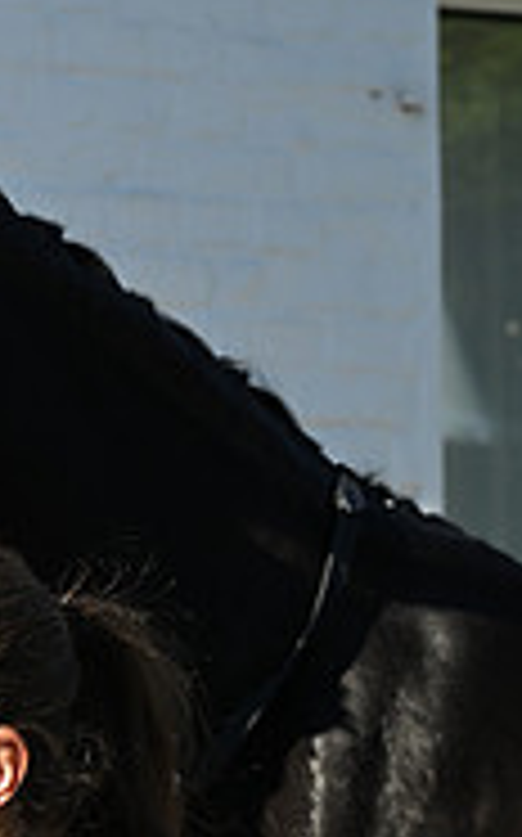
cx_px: -716
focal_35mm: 223
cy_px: 452
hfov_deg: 5.7
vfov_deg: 9.4
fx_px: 5084
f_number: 6.3
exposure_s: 1/1600
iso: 640
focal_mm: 70
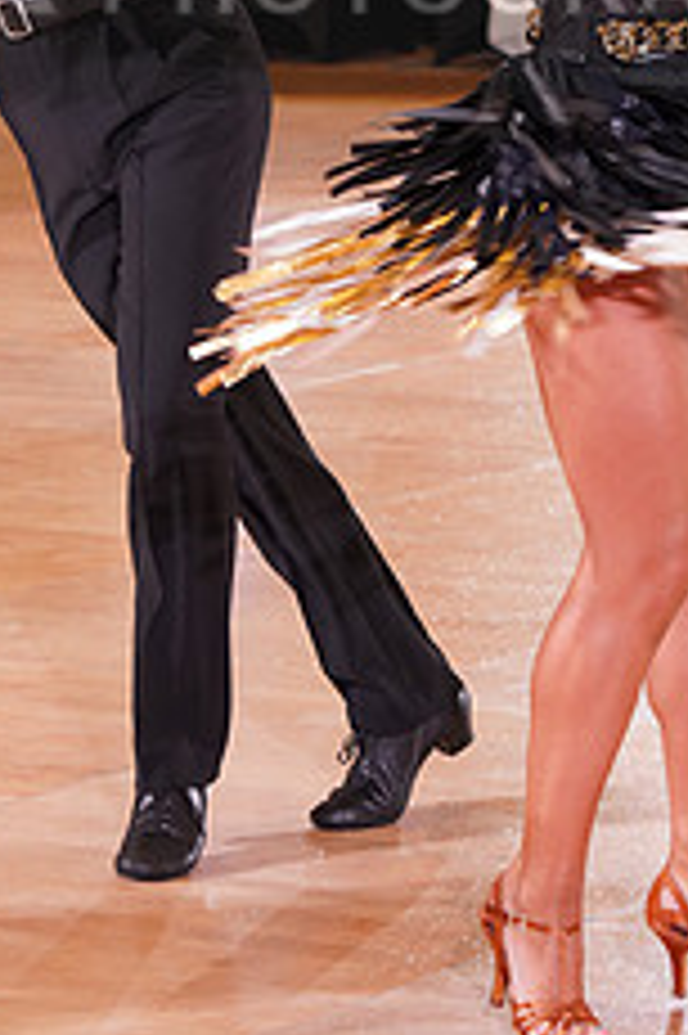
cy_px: -54
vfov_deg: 10.1
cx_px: 375
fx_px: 5799
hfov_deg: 6.8
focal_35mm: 202
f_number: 5
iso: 1600
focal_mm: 80
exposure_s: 1/160
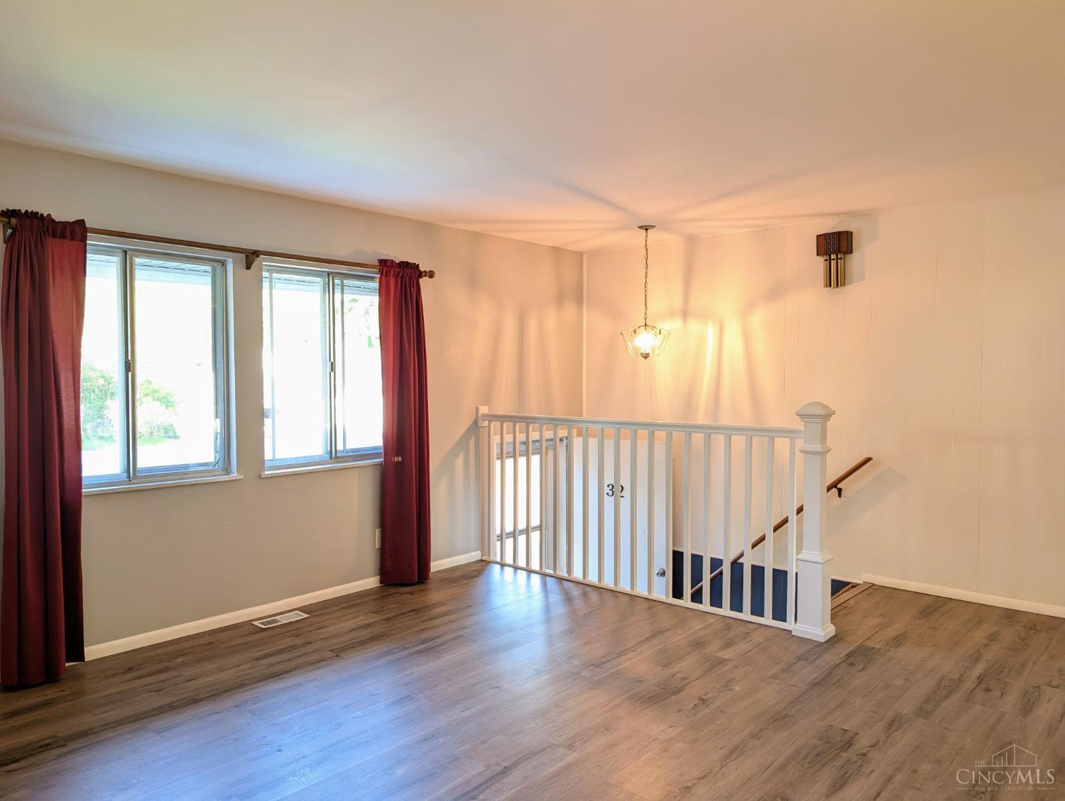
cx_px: 532
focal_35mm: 24
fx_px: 739
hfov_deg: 71.5
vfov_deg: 56.9
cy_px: 400
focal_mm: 6.9
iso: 456
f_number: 1.68
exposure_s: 1/120
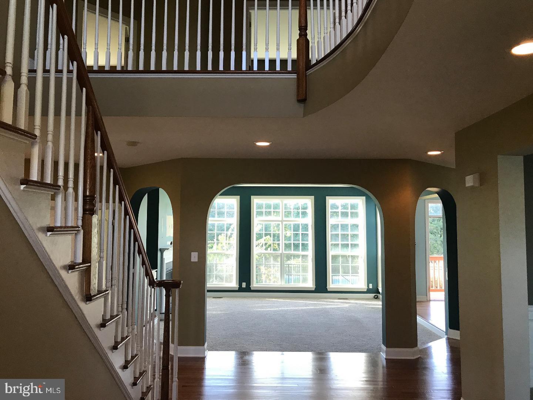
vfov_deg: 49.7
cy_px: 200
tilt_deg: +5.2
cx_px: 266
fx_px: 431
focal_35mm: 28
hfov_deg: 63.4
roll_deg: +0.2
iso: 25
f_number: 1.8
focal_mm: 3.99
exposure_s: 1/30
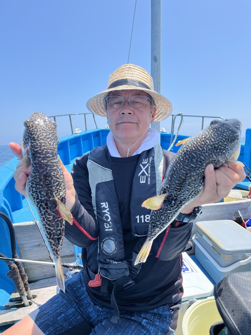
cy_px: 168
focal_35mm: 26
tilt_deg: -5.0
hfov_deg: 53.0
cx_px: 126
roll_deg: -2.6
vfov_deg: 67.3
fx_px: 251
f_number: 1.6
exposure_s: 1/1862
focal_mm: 5.1
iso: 50
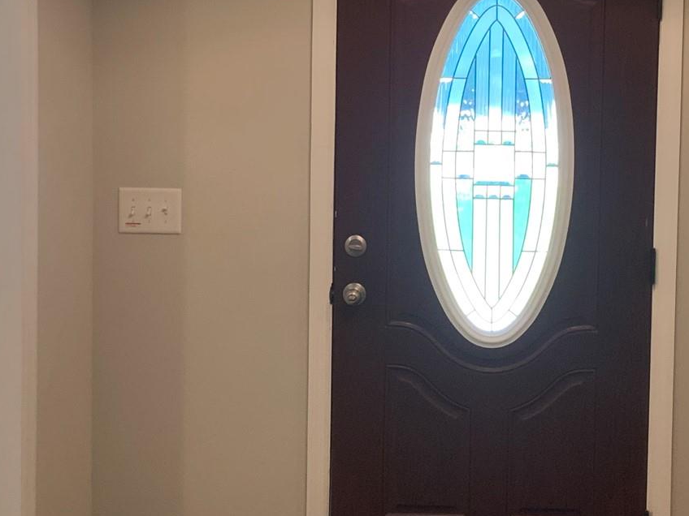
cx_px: 476
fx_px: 1393
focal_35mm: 70
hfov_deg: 27.6
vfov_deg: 20.9
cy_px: 174
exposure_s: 1/60
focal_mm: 3
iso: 80
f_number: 1.8
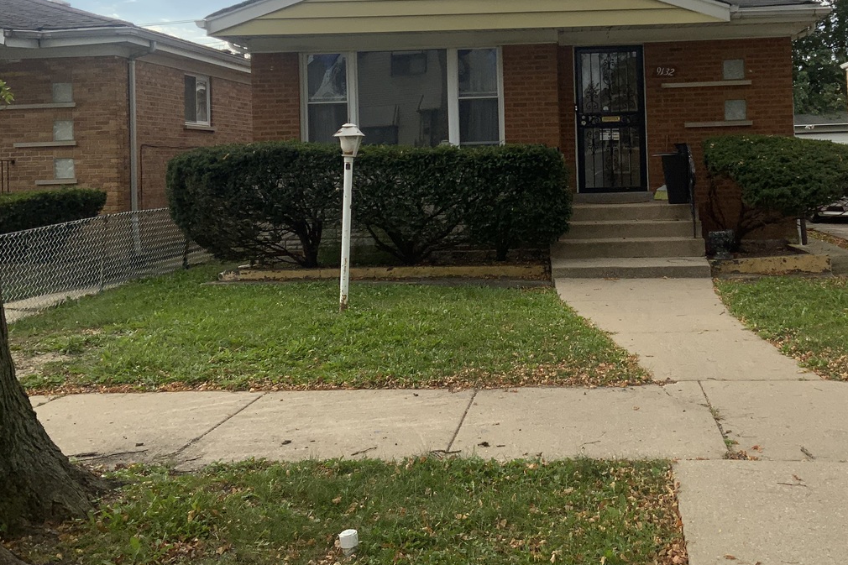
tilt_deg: +0.5
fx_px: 1013
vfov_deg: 30.7
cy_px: 144
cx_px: 537
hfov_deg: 45.0
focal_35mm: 43
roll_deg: +0.6
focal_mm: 3
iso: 16
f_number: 1.8
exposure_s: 1/1984
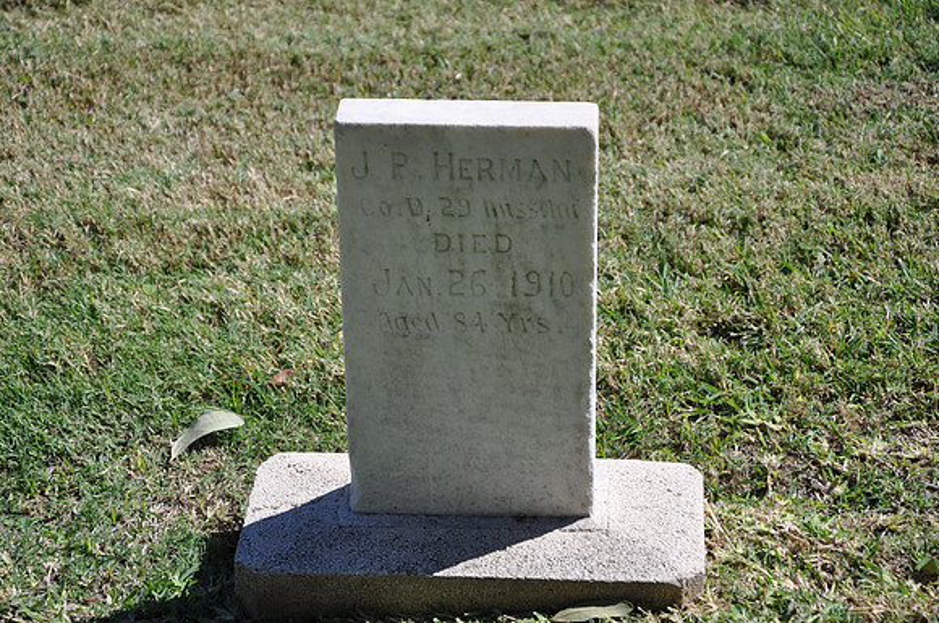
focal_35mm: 112
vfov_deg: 12.1
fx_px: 2930
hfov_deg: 18.2
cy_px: 312
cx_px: 470
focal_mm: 75
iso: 200
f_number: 7.1
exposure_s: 1/200
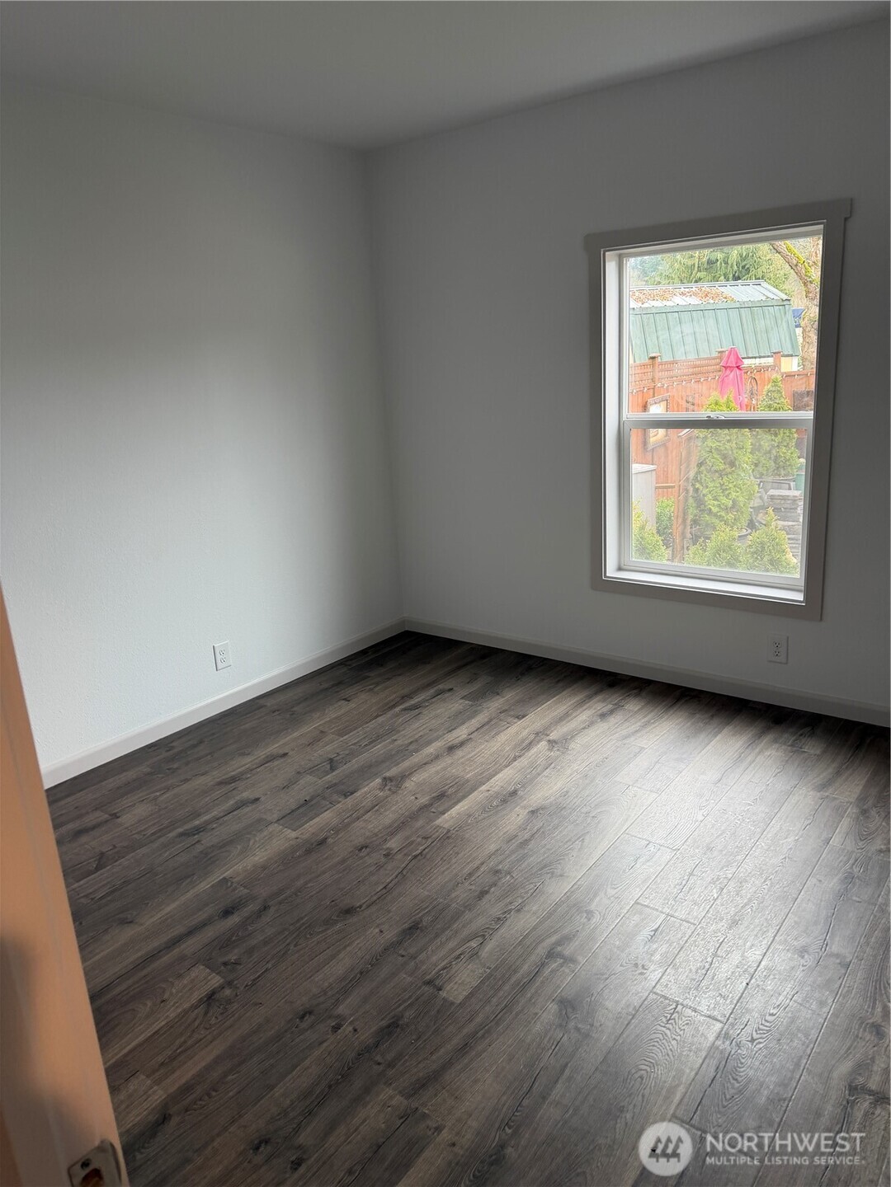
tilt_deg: -13.9
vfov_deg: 71.6
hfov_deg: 56.8
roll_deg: +5.1
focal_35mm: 24
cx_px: 446
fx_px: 824
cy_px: 594
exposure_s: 1/60
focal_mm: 6.76
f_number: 1.78
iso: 125
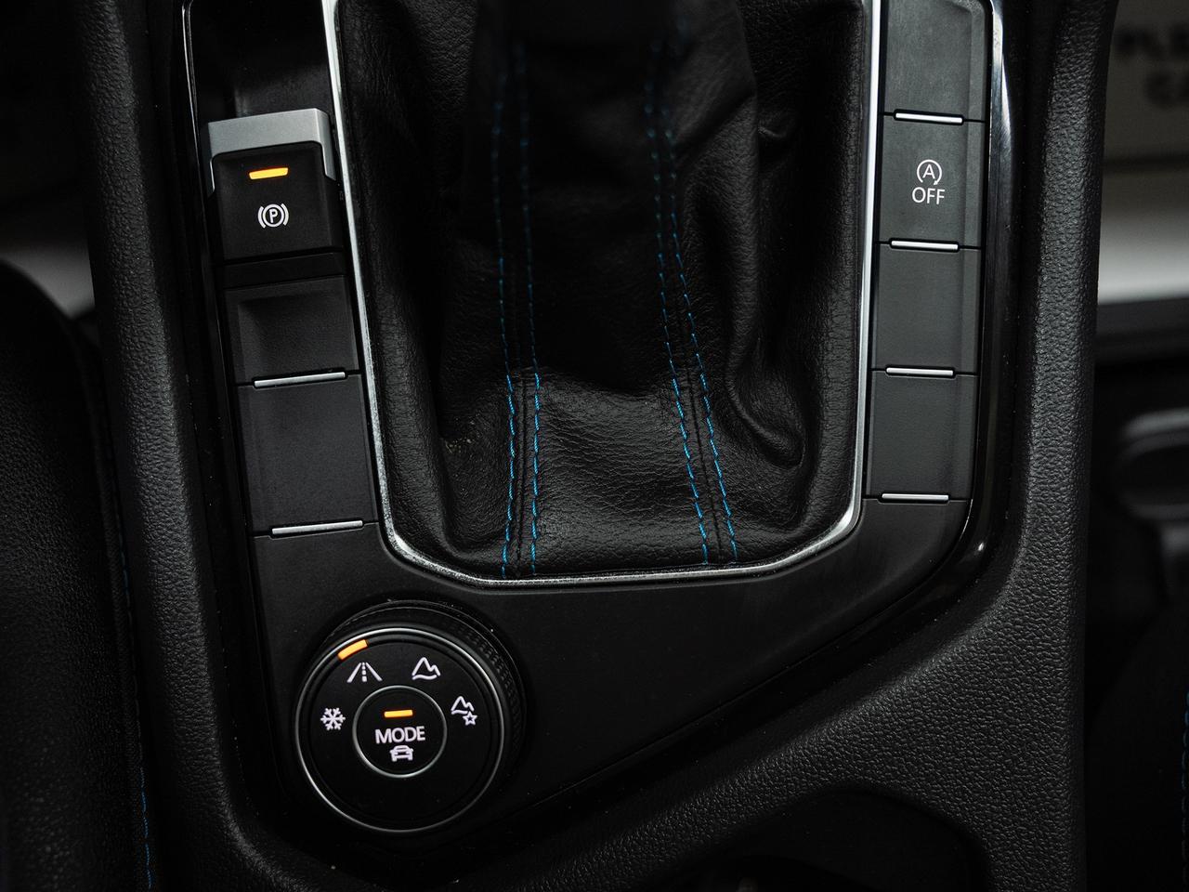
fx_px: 1070
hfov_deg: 58.0
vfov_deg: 45.2
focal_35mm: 31
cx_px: 643
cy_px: 446
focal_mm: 28.8
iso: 1000
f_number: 4
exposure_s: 1/50
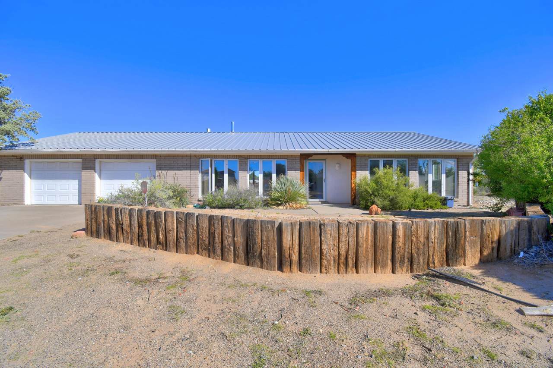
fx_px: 230
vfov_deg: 77.3
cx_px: 276
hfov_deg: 100.4
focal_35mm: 15
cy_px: 184
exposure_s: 1/320
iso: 100
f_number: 8
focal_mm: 10
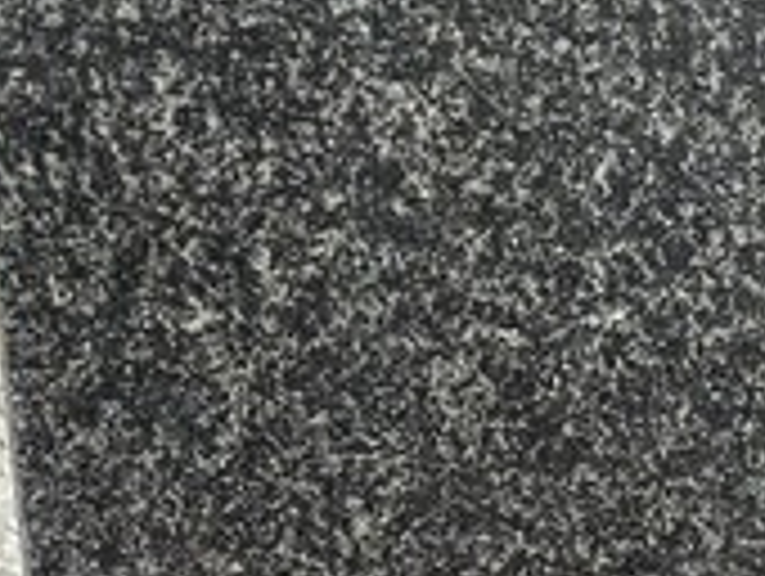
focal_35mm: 122
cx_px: 909
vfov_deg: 10.8
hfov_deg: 15.6
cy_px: 1251
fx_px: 2700
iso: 32
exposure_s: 1/884
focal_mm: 4.25
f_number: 1.8
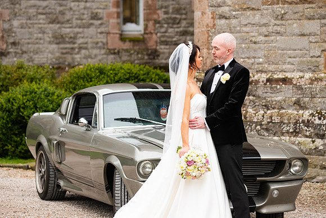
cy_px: 109
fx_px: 1404
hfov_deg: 13.2
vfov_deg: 8.9
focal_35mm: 155
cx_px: 163
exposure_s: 1/160
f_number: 3.5
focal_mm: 145
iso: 320
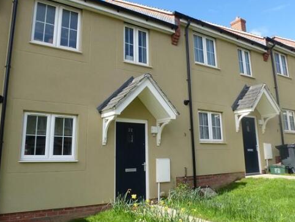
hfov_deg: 61.5
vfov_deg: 48.1
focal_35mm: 29
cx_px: 136
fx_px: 247
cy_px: 97
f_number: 4
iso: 100
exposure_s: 1/400
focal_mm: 4.3
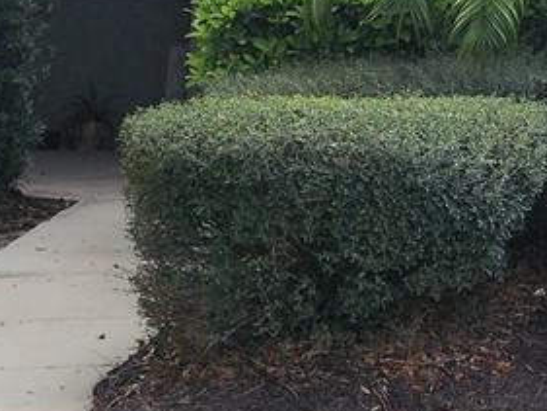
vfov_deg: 11.1
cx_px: 1016
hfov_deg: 13.4
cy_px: -121
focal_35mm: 131
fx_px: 2071
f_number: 1.8
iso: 12
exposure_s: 1/611
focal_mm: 6.4
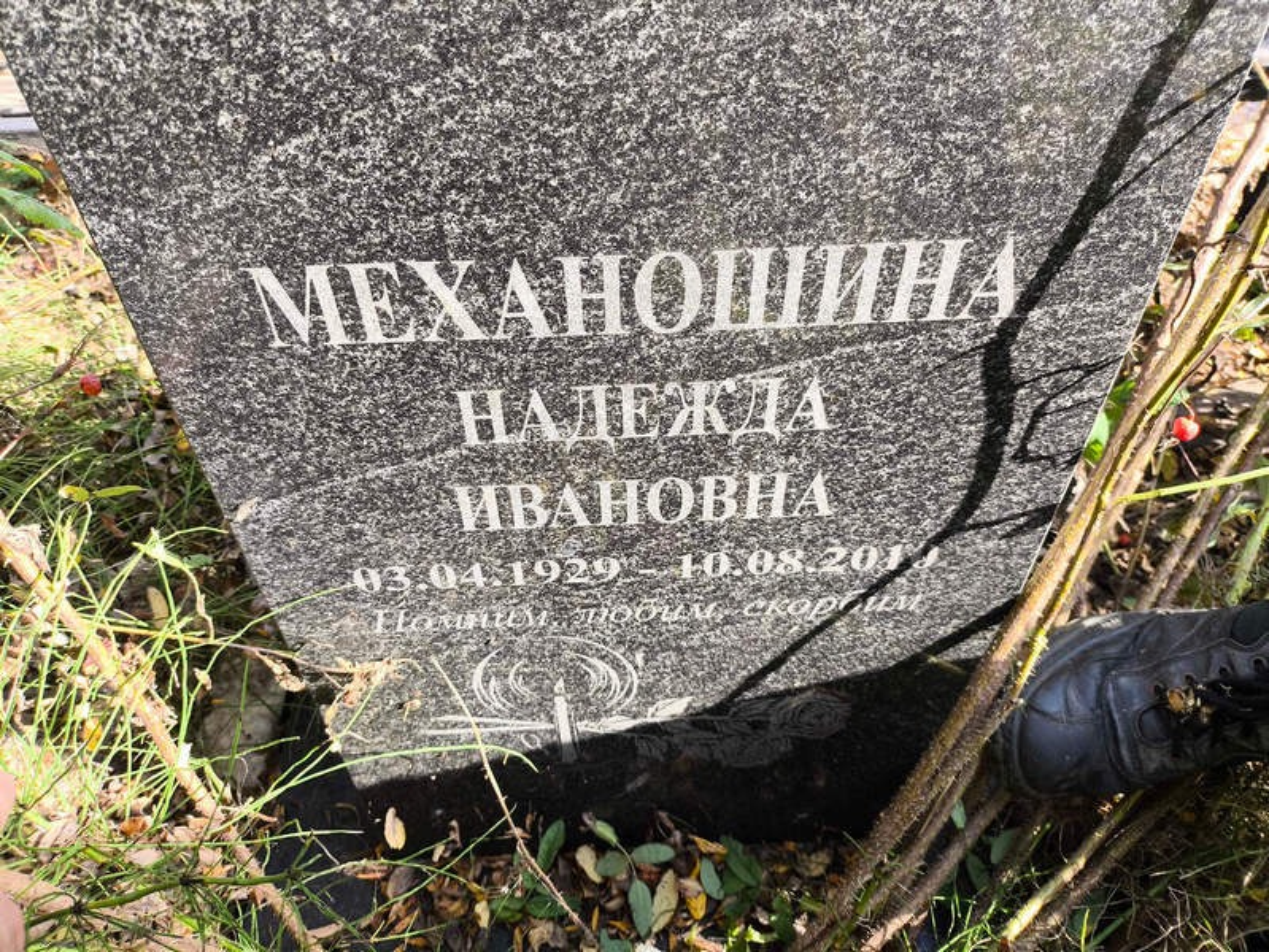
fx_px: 917
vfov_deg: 54.9
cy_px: 476
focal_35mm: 25
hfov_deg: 69.4
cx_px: 634
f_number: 1.7
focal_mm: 4.71
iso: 50
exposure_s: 1/203
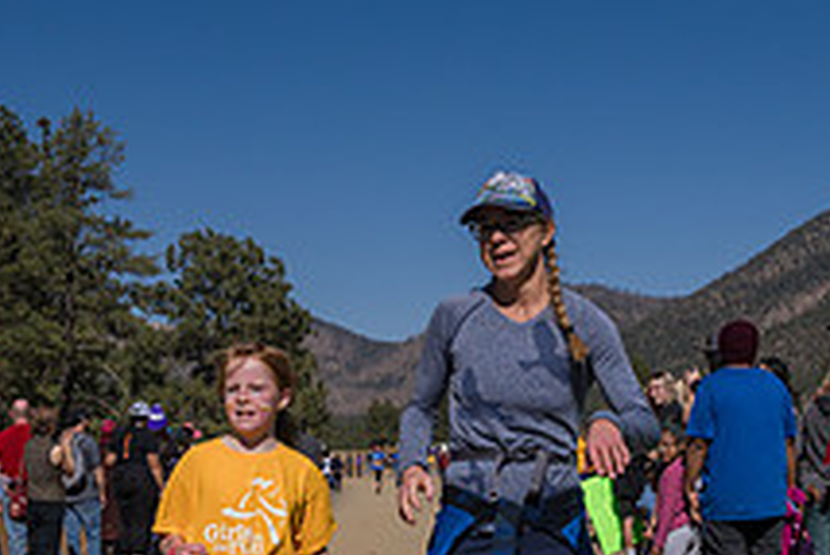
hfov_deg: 26.0
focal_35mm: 78
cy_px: 328
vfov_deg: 17.5
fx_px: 1799
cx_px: 391
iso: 250
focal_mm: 24
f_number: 4
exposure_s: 1/8000
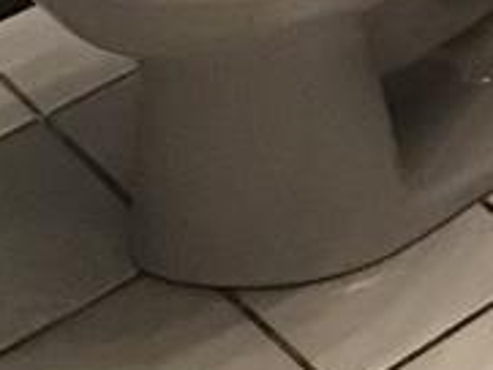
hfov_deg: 11.1
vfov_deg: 7.7
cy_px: -593
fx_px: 2494
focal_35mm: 175
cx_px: 602
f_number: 2.4
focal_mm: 3.3
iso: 125
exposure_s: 1/30
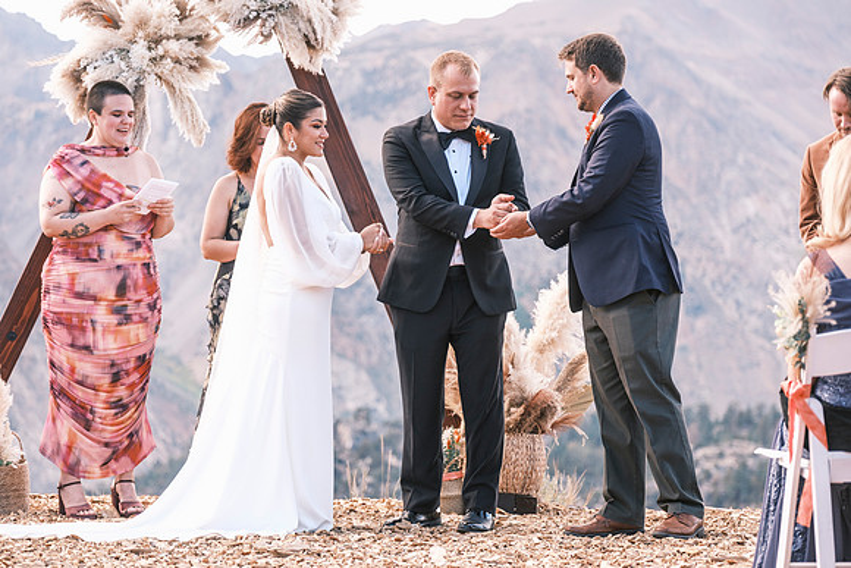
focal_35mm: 112
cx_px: 426
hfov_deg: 18.3
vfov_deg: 12.2
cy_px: 284
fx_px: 2648
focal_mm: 74.4
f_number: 2.8
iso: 400
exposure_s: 1/450
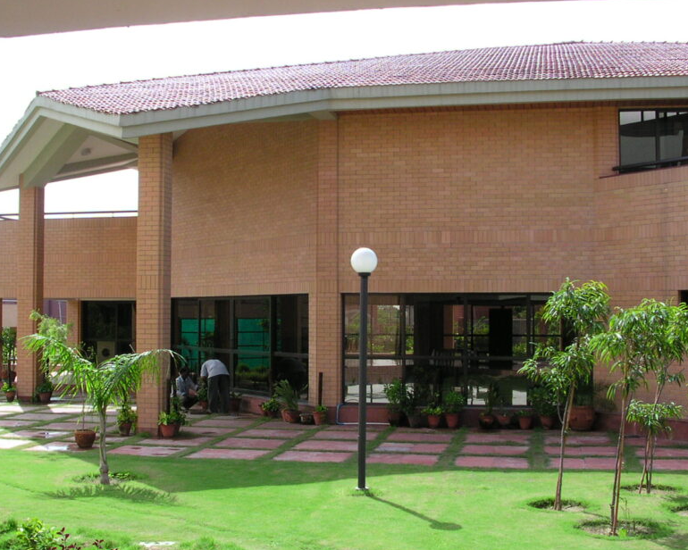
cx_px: 321
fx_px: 977
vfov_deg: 31.4
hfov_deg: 38.8
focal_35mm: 48
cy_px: 297
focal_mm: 5.6
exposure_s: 1/179
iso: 100
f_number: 4.5
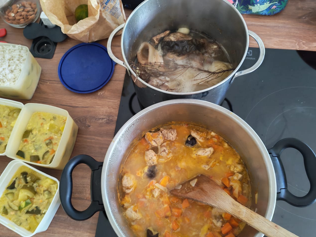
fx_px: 292
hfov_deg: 56.7
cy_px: 122
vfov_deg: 44.1
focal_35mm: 32
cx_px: 139
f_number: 1.9
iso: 1600
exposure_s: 1/50
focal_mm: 6.12
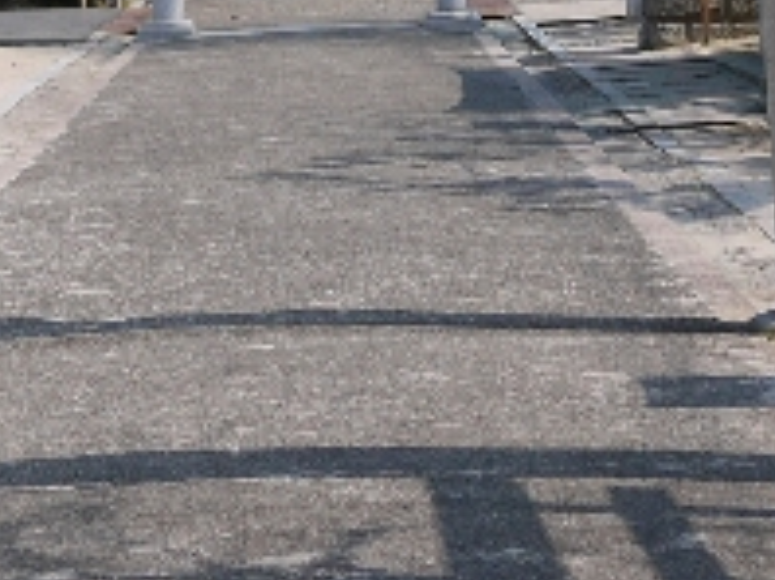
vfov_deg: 8.7
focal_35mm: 162
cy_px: -517
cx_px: 450
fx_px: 3623
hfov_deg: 12.2
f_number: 3.2
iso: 100
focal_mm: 20
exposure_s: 1/2500
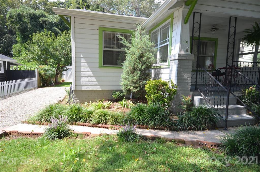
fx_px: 151
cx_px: 130
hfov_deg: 81.4
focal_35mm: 21
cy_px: 86
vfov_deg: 59.2
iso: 400
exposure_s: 1/320
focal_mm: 14
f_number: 7.1
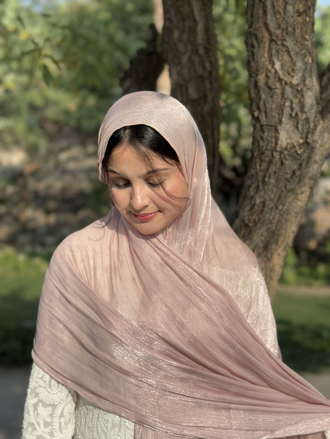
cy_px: 220
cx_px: 165
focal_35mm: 48
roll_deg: +1.0
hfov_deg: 30.3
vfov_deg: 39.7
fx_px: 610
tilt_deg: +0.1
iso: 64
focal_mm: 6.76
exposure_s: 1/3610
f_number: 1.78
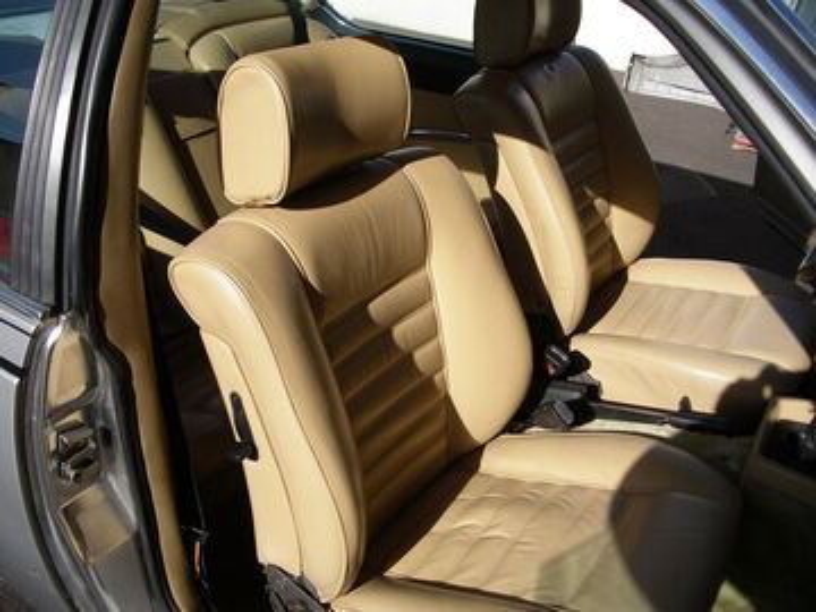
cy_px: 306
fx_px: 825
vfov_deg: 40.7
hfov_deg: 52.6
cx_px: 408
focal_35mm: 35
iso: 80
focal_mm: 5.8
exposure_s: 1/800
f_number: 2.6
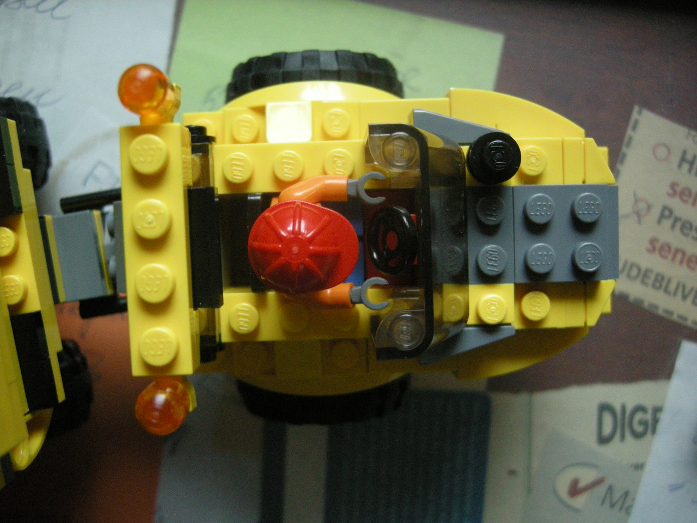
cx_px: 348
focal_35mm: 36
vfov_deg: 39.7
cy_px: 262
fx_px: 725
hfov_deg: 51.4
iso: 400
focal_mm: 7.5
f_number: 2.7
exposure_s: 1/38.2
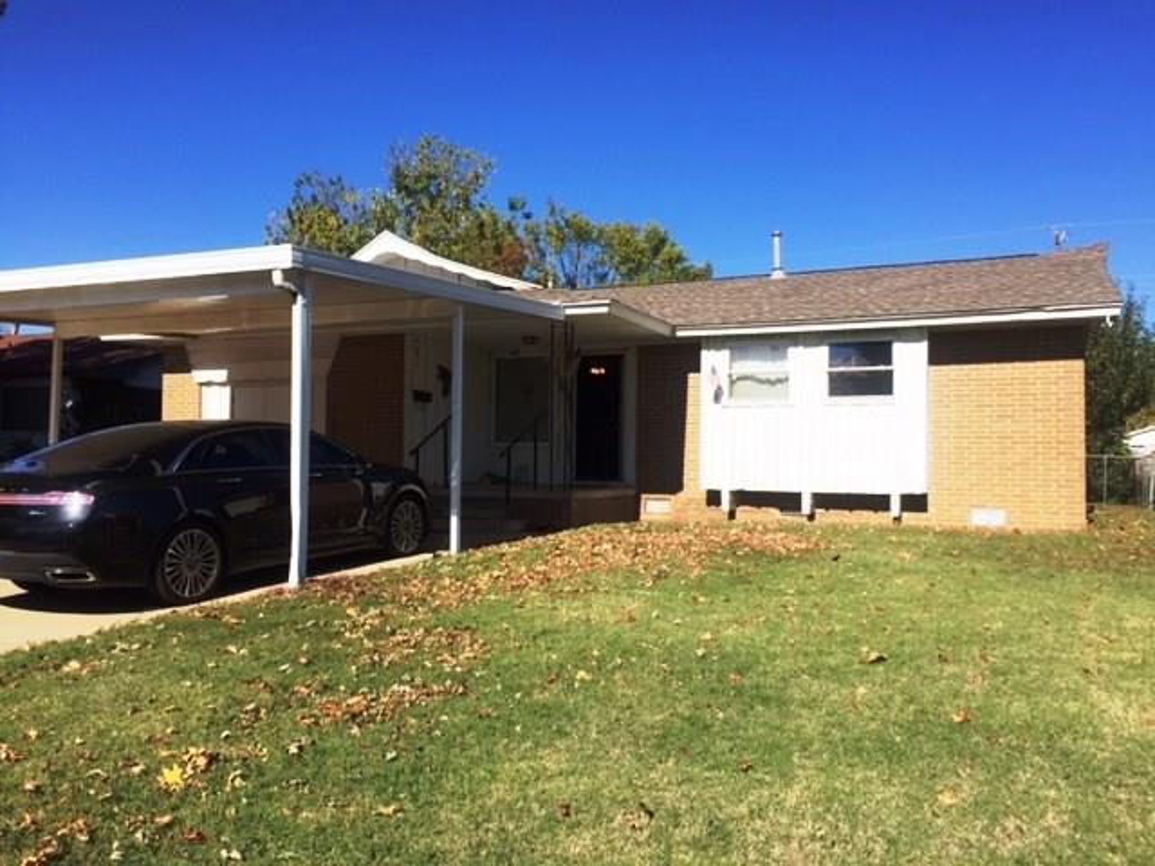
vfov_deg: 48.2
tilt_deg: +3.6
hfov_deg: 61.7
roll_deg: -1.6
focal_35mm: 29
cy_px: 433
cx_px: 578
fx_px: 968
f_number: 2.2
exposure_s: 1/3049
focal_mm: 4.15
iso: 32
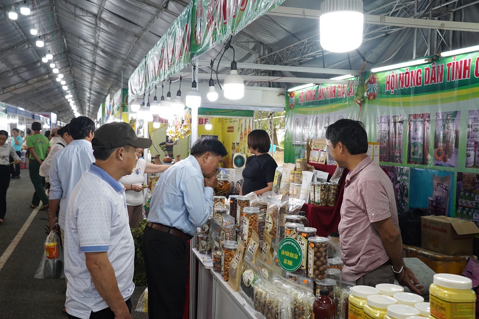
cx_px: 240
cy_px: 160
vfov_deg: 34.2
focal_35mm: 39
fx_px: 519
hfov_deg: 49.6
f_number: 6.3
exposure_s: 1/250
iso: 3200
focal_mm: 39
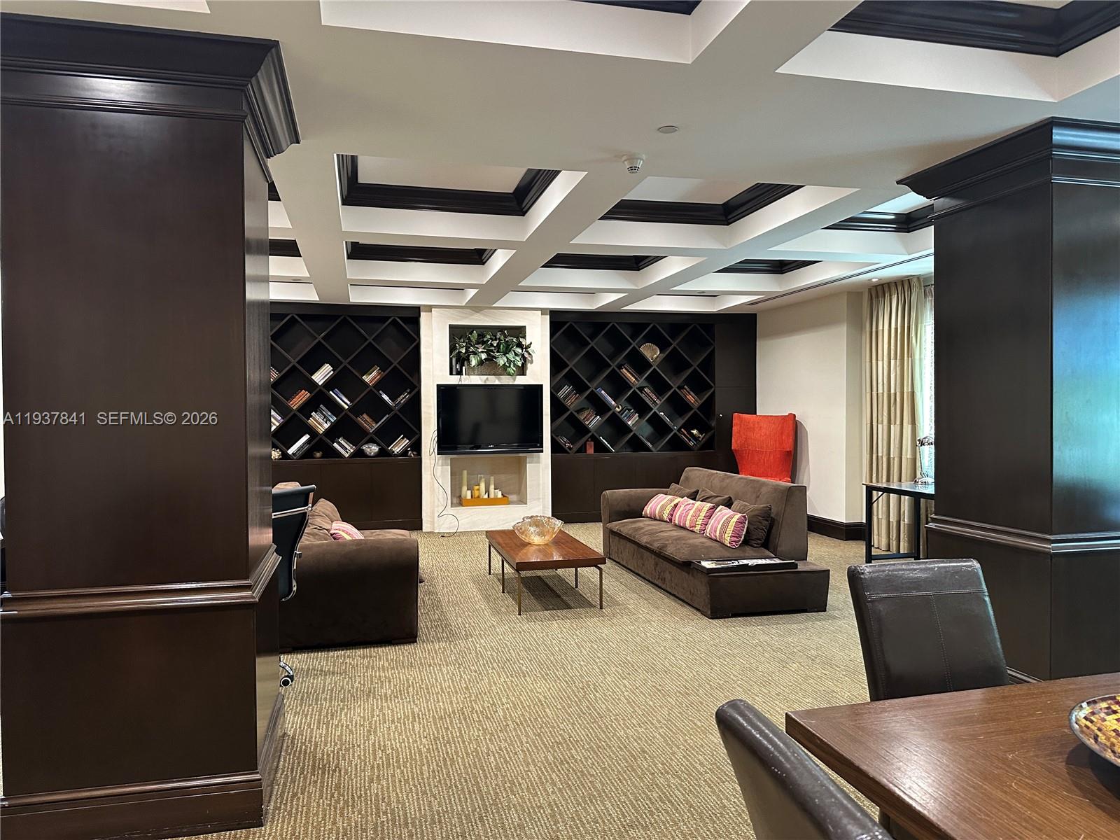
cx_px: 560
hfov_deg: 71.6
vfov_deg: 56.8
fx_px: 777
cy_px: 420
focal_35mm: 24
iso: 400
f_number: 1.78
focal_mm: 6.86
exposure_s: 1/60
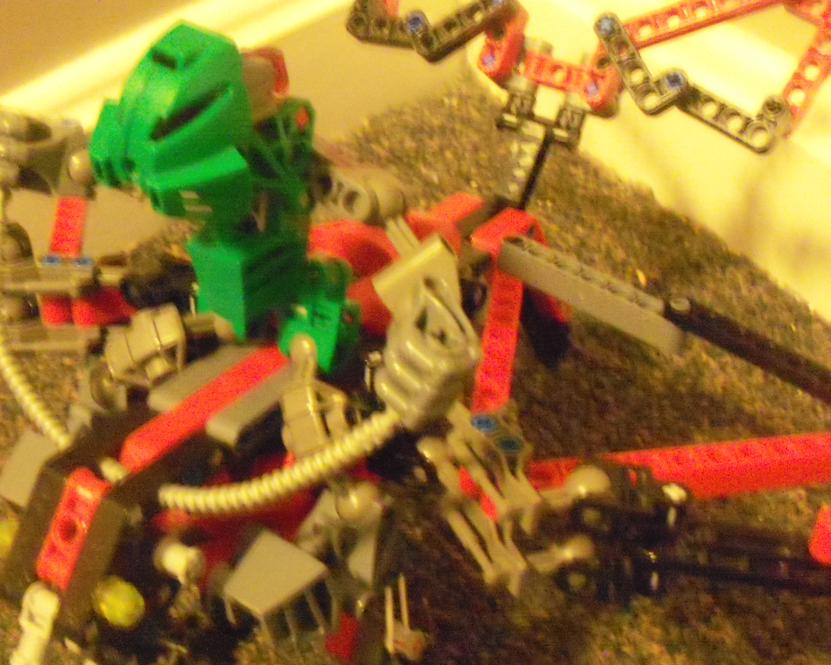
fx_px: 1303
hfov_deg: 35.3
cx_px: 387
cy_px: 373
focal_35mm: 53
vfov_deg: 28.6
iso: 800
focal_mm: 6.3
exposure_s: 1/2
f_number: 3
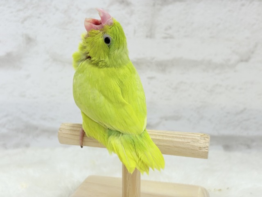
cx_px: 131
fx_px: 394
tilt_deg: -11.4
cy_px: 98
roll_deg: -0.6
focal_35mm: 52
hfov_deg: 36.8
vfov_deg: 28.0
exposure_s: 1/100
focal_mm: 5.96
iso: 64
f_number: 1.6
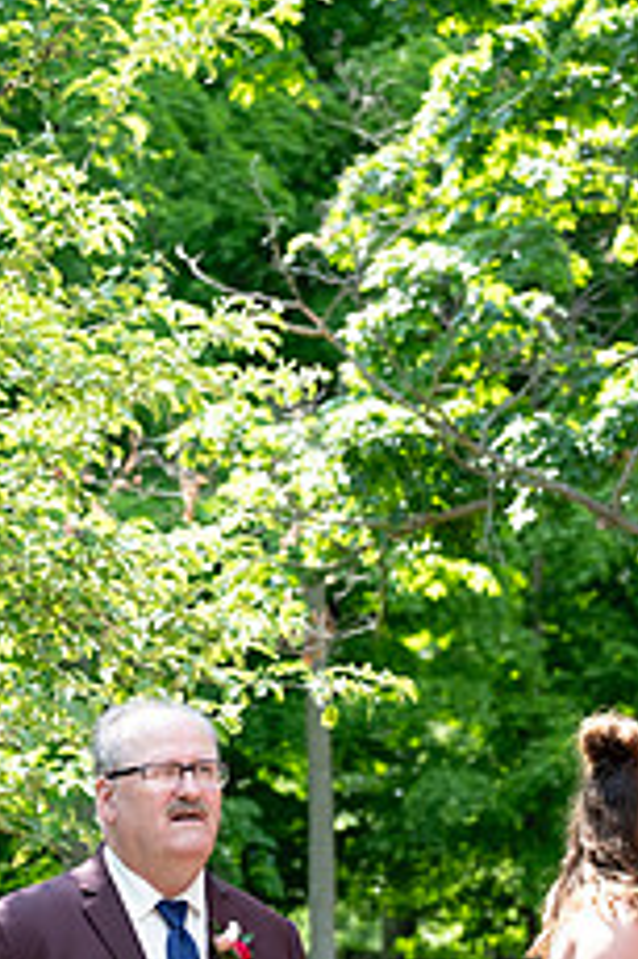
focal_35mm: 147
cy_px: 901
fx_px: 3913
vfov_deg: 13.8
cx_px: 113
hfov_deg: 9.3
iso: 250
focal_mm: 50
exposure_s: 1/250
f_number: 3.6
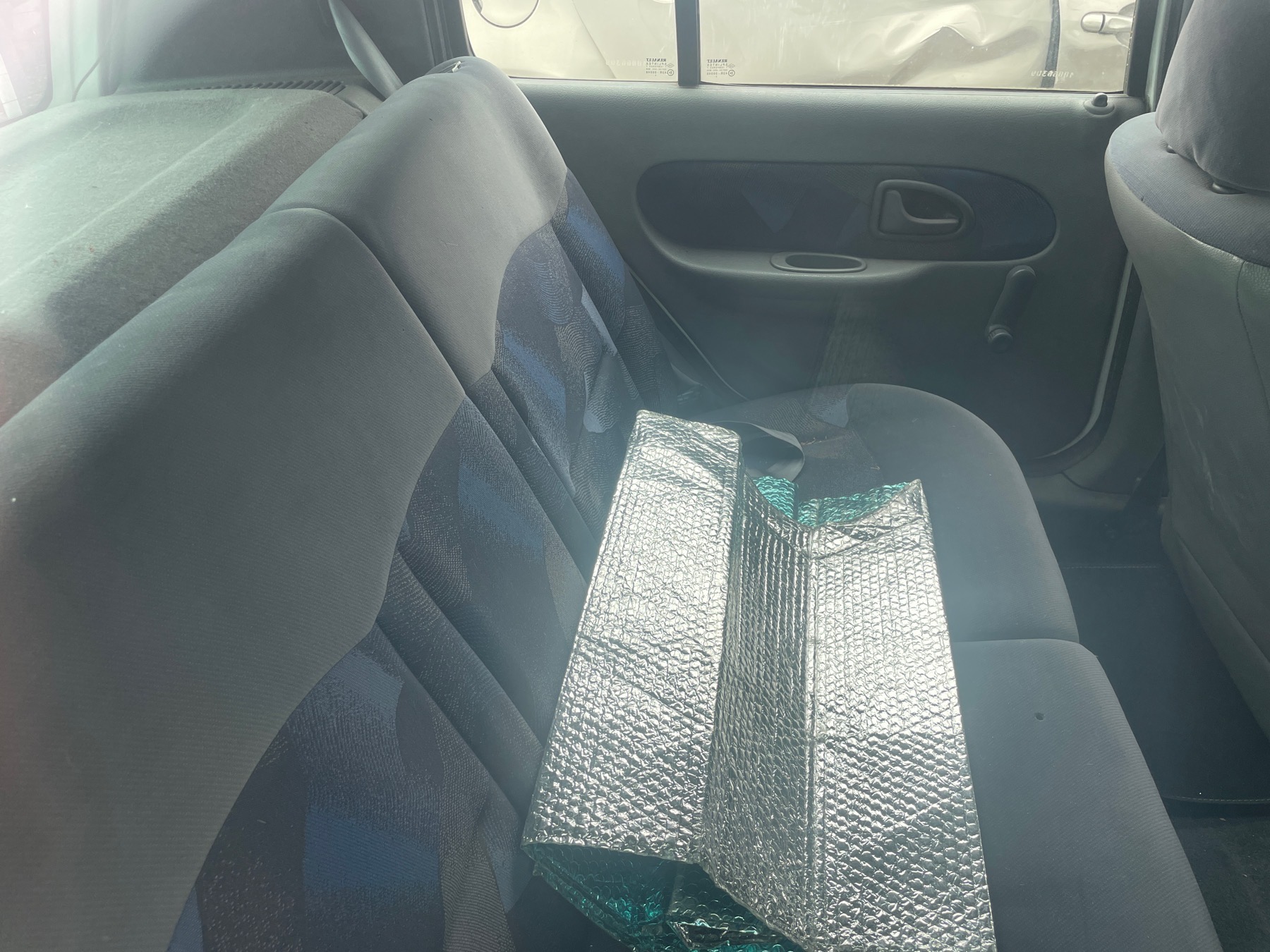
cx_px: 635
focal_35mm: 26
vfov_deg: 53.1
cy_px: 476
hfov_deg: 67.3
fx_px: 954
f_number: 1.6
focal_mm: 4.2
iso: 32
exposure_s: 1/176
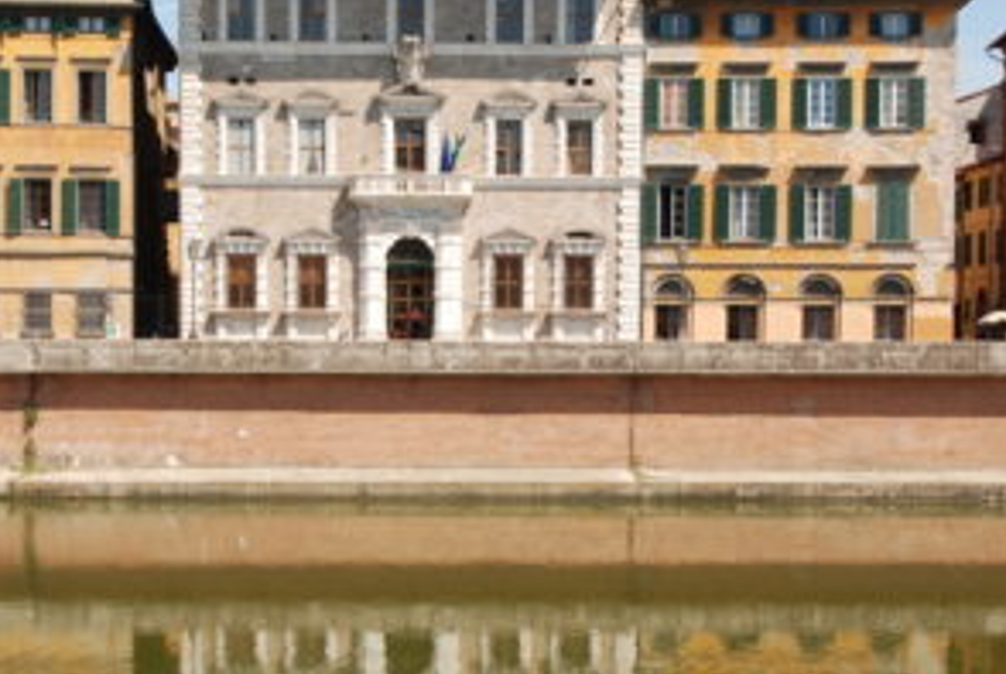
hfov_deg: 29.1
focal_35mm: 69
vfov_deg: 19.8
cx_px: 359
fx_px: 1927
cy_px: 399
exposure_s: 1/200
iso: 100
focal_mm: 27
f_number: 7.1
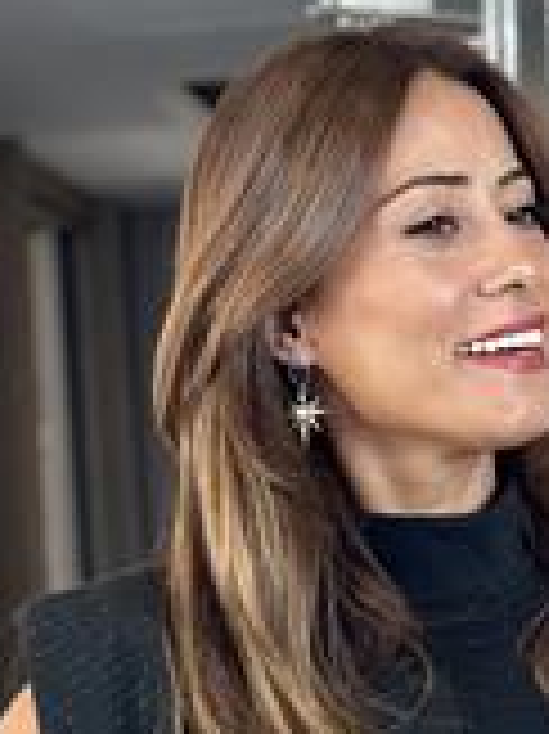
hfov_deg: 9.9
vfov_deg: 12.9
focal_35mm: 149
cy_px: 896
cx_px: 423
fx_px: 3155
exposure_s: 1/85
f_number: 1.78
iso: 125
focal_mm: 6.86
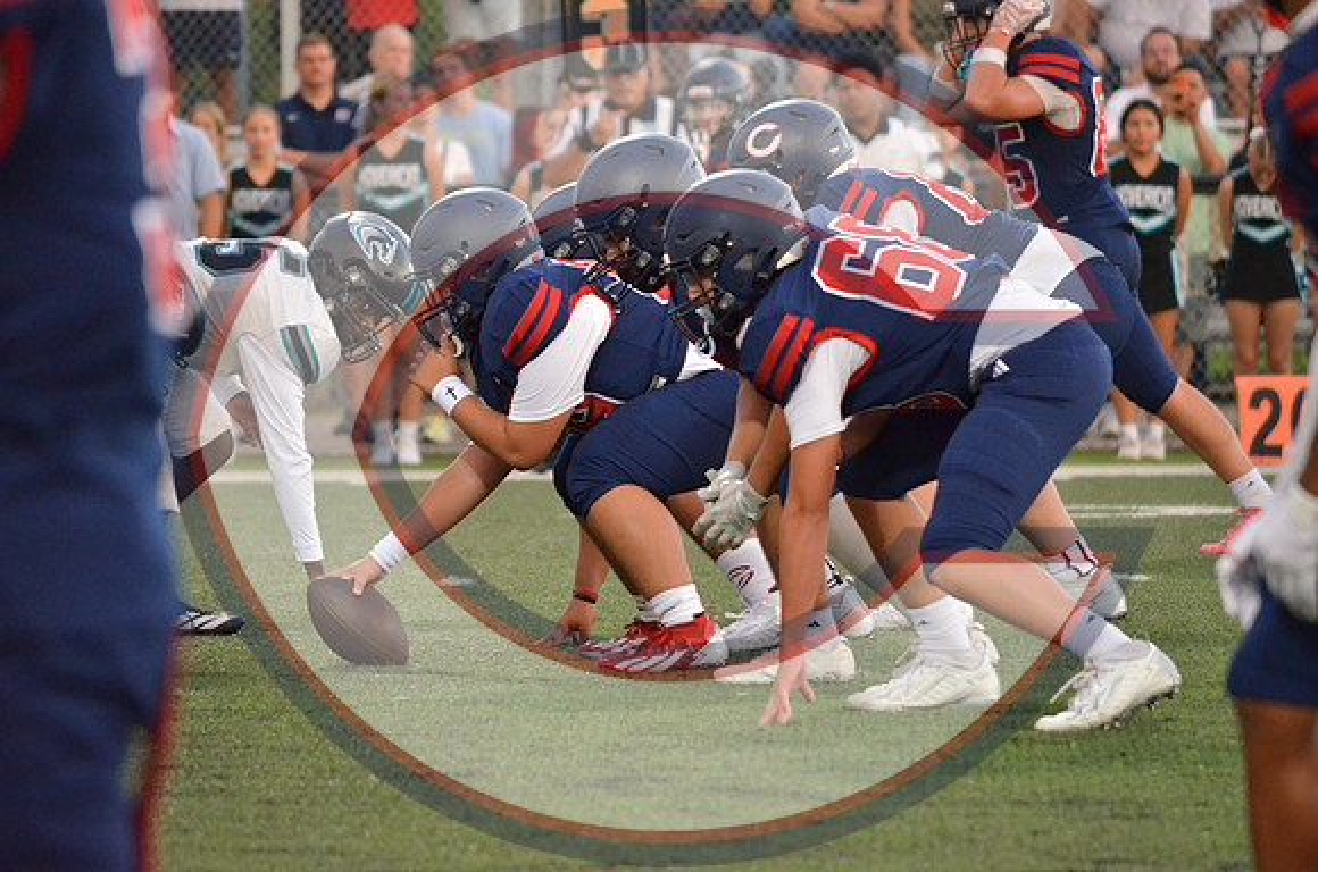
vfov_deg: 3.8
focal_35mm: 360
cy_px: 436
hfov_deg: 5.7
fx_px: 13151
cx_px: 659
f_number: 5.3
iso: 2800
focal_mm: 240
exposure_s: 1/500
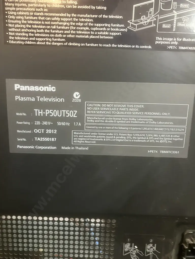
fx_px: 210
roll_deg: -1.5
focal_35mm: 28
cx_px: 98
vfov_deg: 63.4
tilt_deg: -29.2
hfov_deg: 49.7
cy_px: 130
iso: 500
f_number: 1.8
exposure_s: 1/25
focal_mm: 3.99
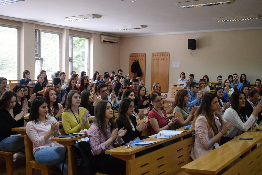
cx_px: 130
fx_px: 291
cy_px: 89
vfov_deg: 33.4
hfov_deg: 48.5
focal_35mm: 40
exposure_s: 1/125
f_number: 5.6
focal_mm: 26
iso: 2500
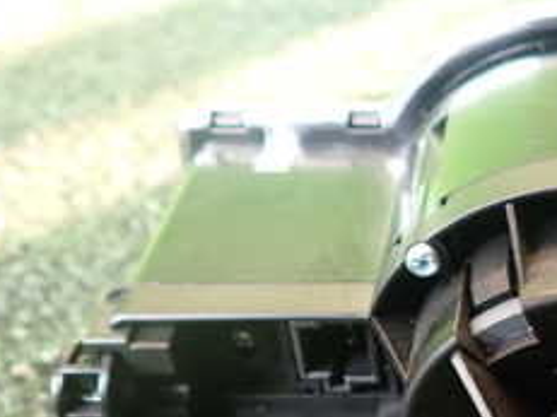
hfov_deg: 27.8
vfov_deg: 22.5
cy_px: 284
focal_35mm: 65
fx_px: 1045
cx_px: 574
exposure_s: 1/40
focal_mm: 4.5
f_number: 2
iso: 200
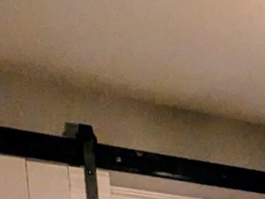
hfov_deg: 14.7
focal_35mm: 103
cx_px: 568
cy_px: 576
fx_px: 788
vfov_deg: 10.6
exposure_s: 1/120
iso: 221
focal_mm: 2.35
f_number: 2.2
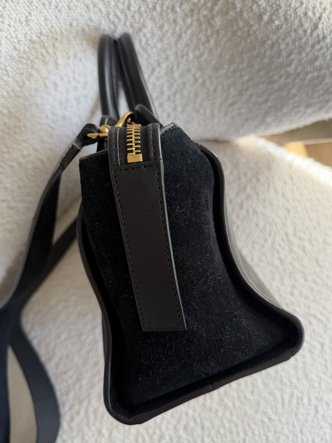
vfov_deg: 71.6
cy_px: 222
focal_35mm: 24
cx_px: 166
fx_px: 307
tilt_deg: -79.4
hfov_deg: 56.8
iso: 50
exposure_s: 1/128
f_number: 1.78
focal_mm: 6.76
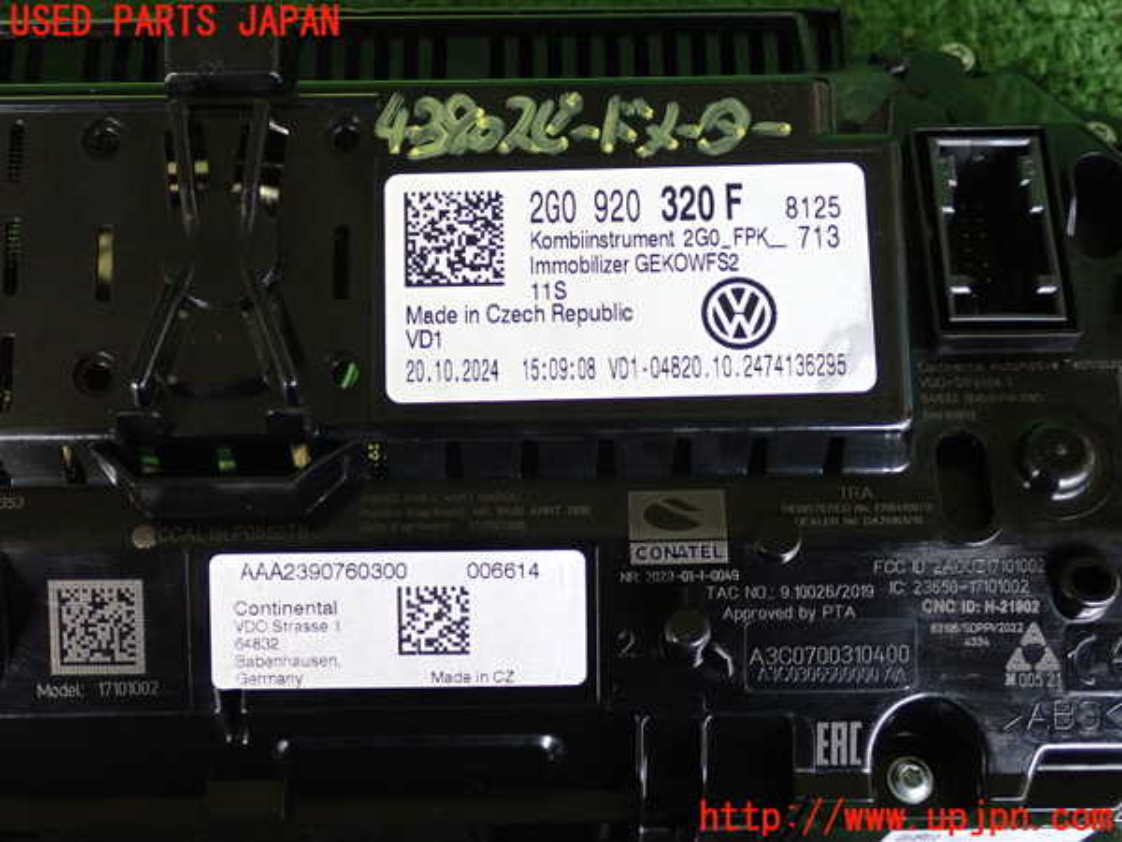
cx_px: 561
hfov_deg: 38.2
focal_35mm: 50
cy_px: 421
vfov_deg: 29.1
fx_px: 1621
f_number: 3.2
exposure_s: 1/125
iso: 640
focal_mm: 9.01
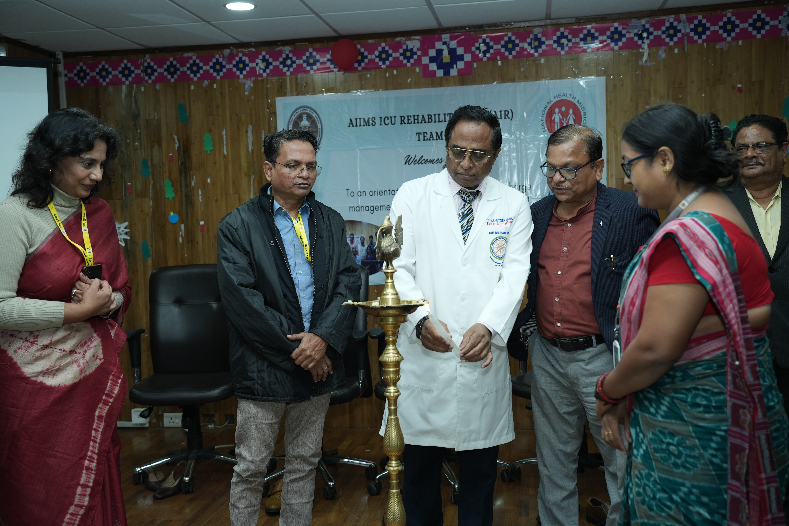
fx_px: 811
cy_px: 263
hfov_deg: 51.9
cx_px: 394
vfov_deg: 35.9
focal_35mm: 37
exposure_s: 1/160
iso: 500
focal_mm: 37
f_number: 3.5
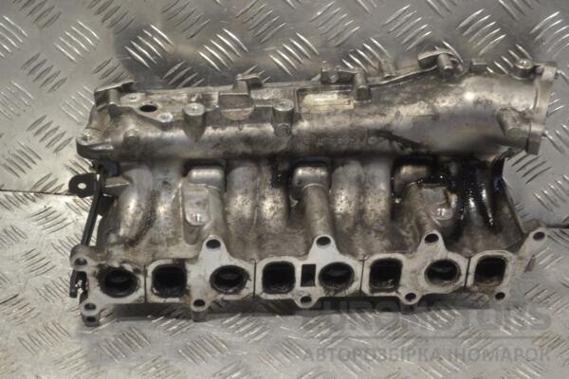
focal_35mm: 72
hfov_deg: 28.1
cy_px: 190
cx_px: 284
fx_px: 1138
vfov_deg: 18.9
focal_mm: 48
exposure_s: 1/60
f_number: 5.6
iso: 450
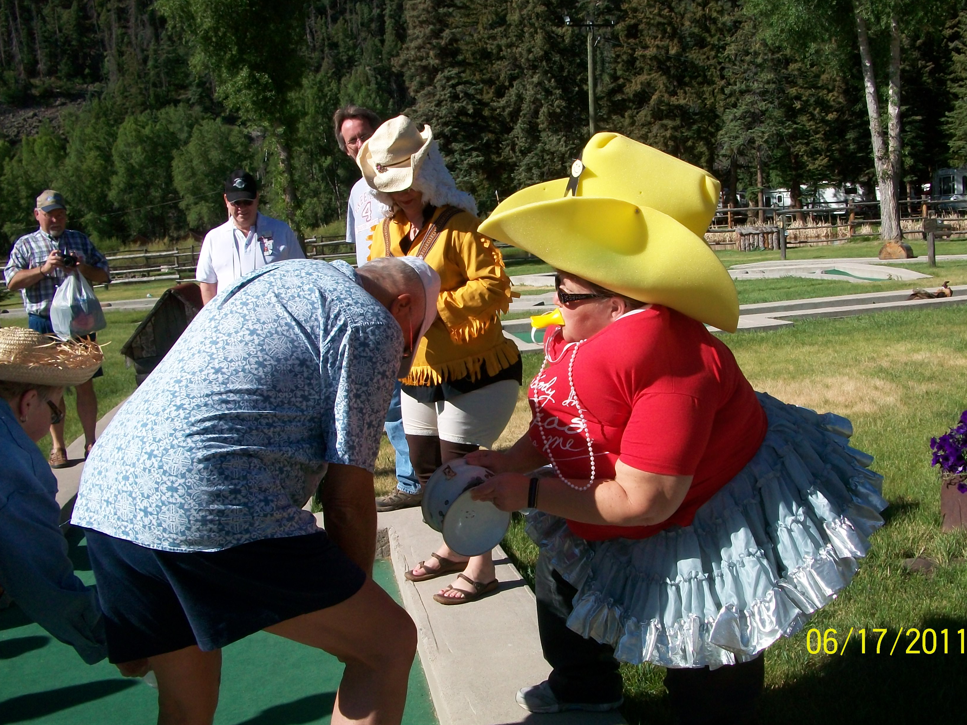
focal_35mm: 36
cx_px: 510
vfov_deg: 39.6
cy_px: 343
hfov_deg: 51.3
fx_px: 1006
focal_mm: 5.7
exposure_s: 1/500
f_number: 5.5
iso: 80
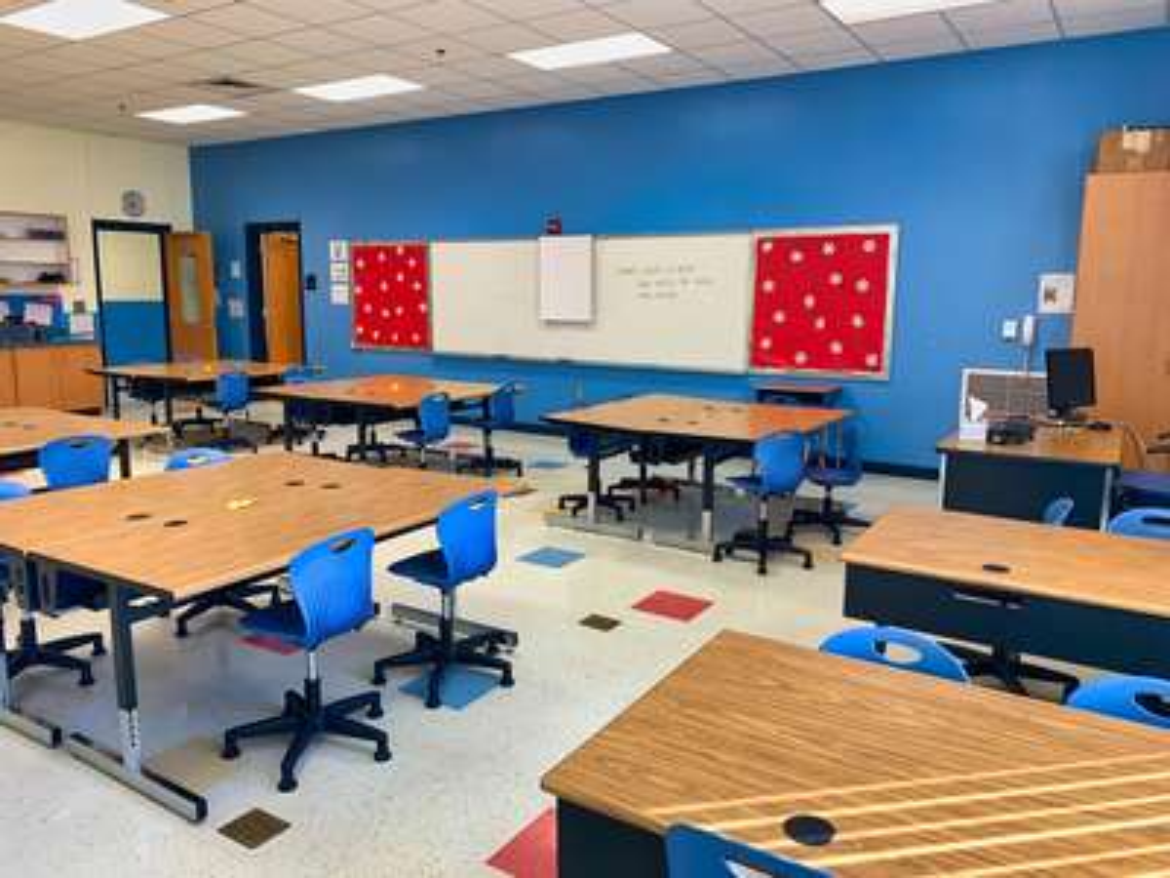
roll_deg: -0.9
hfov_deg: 67.3
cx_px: 585
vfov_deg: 53.1
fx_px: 879
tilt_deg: -8.9
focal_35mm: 26
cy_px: 439
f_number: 1.8
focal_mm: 4.25
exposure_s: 1/121
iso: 64
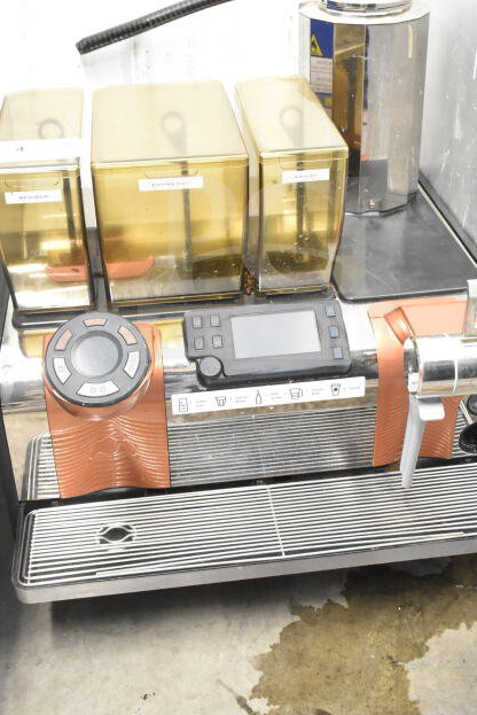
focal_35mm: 44
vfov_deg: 44.1
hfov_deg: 30.5
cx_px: 266
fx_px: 873
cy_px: 267
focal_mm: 20
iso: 3200
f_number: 3.8
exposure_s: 1/30
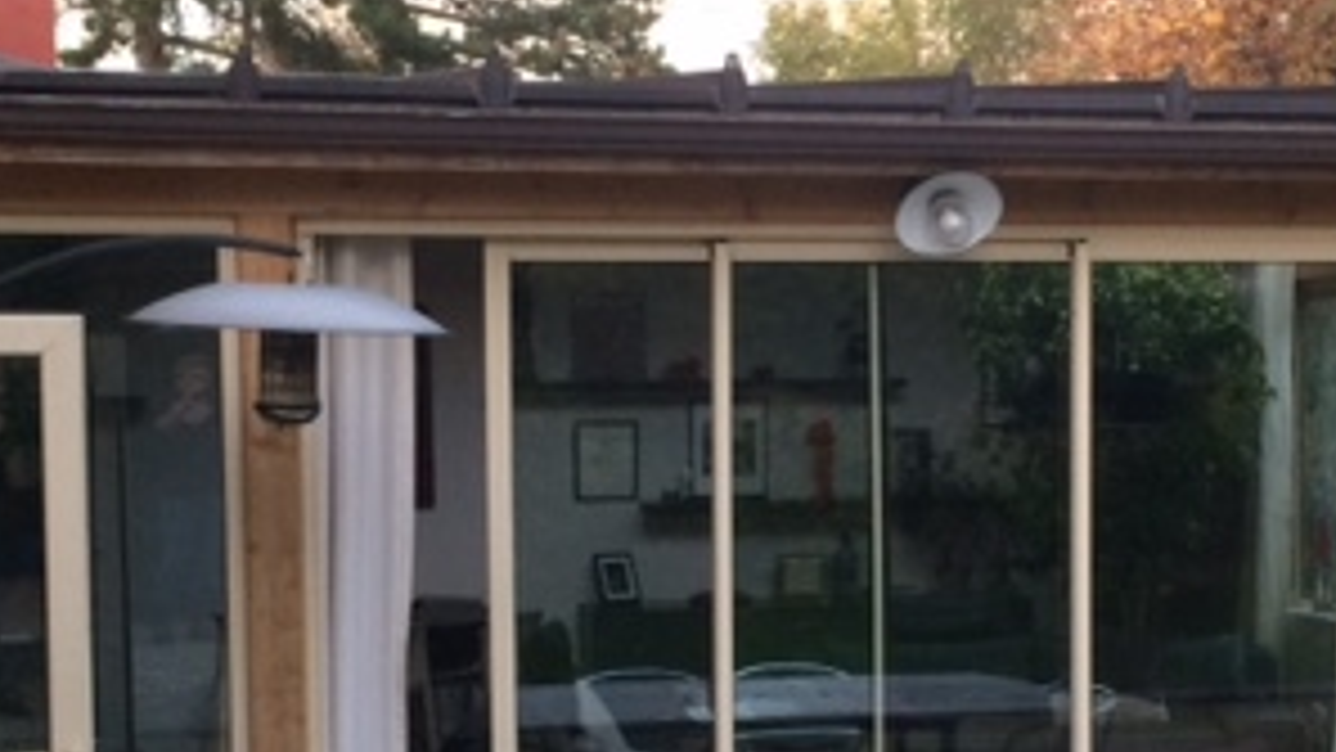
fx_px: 2409
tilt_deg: -3.4
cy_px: 554
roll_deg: -0.2
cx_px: 828
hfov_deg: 30.9
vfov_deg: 17.6
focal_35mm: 68
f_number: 2.2
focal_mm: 4.15
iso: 64
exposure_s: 1/33
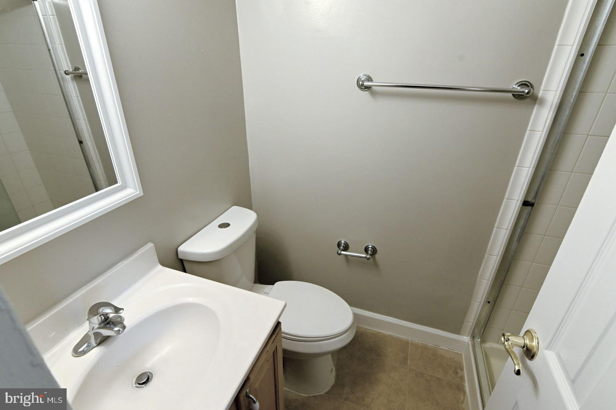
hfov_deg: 96.7
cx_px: 308
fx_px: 274
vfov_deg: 73.7
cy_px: 205
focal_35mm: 16
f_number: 8
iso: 800
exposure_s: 1/30
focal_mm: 11
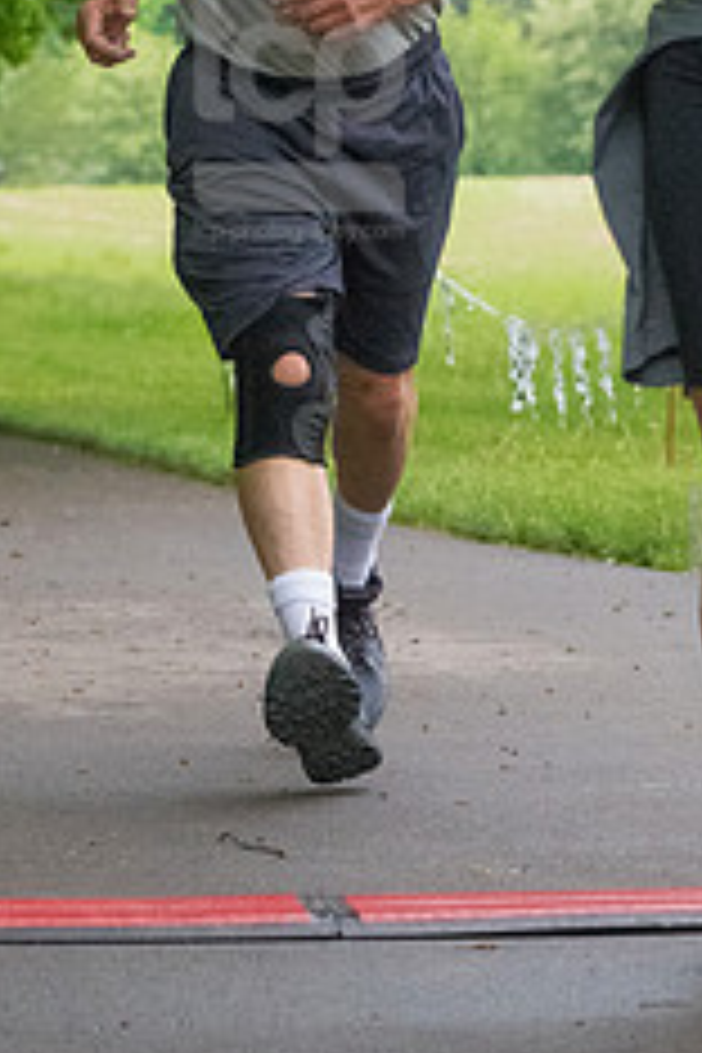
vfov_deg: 7.8
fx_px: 7751
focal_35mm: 265
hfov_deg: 5.2
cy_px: 117
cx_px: 299
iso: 6400
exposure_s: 1/1250
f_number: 5.6
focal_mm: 92
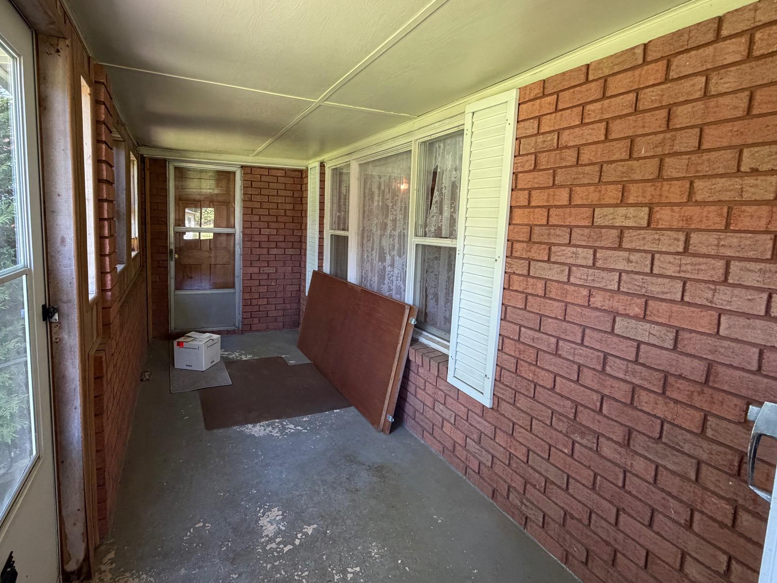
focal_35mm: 18
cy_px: 265
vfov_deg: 71.4
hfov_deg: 87.4
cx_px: 346
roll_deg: -1.4
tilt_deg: -6.9
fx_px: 404
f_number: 2.2
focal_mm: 2.22
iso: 320
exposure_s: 1/88
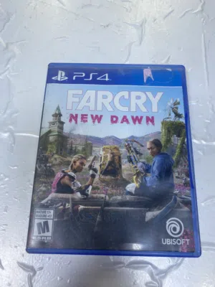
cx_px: 108
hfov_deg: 53.1
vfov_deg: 67.3
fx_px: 215
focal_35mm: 26
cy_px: 144
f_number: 1.8
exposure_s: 1/158
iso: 32
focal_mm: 4.25
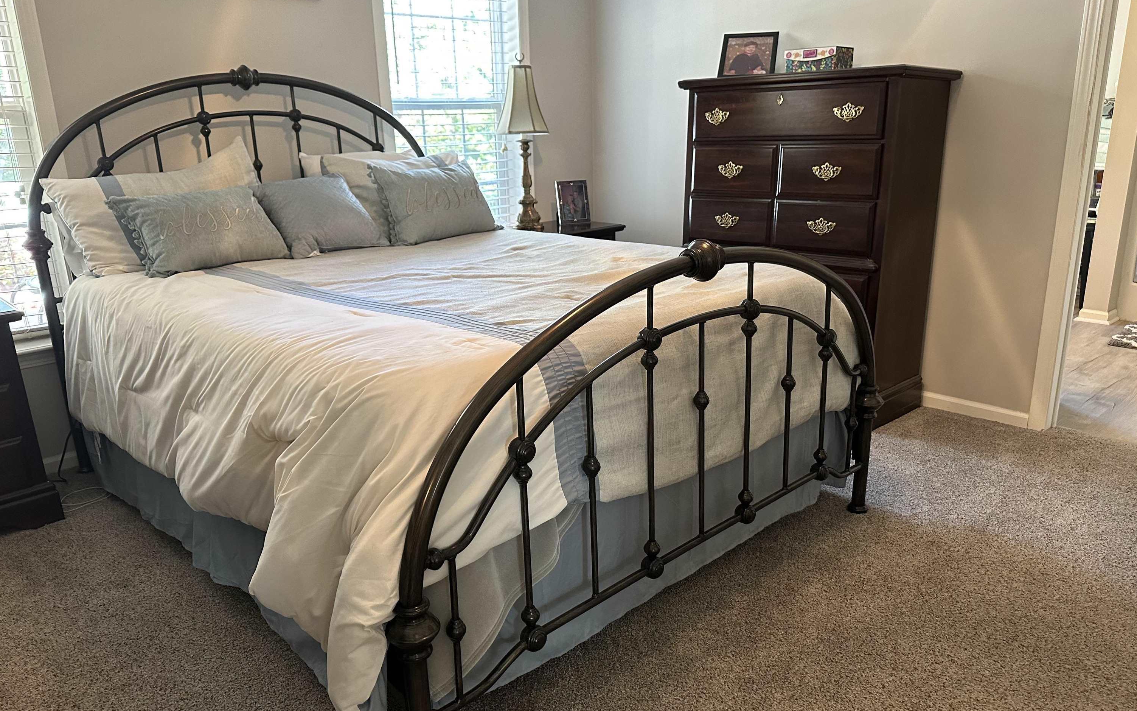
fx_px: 806
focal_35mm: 26
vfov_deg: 47.6
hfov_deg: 70.4
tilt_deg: -17.7
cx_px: 560
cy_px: 371
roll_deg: +0.4
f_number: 1.78
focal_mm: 6.86
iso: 400
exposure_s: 1/60
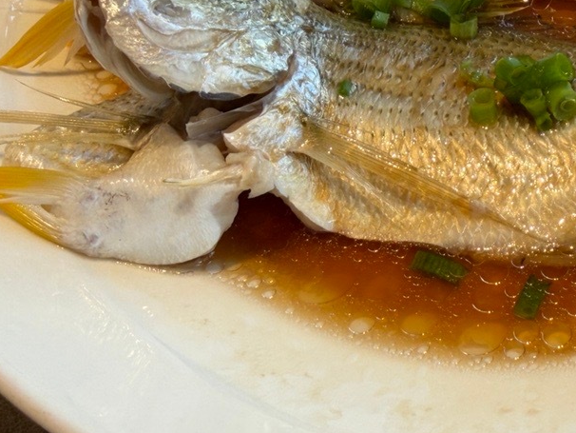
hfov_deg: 33.2
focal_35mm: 57
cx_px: 423
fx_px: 949
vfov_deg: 25.6
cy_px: 164
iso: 40
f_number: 2.2
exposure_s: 1/121
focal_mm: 2.22
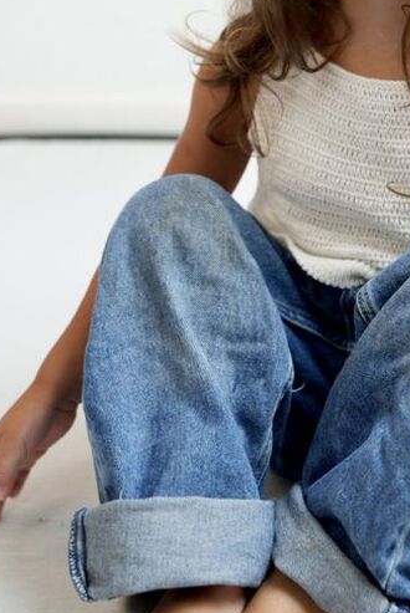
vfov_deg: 27.7
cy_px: 154
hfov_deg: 18.7
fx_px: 1226
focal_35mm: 72
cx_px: 367
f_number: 2.8
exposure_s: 1/160
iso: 250
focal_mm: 35
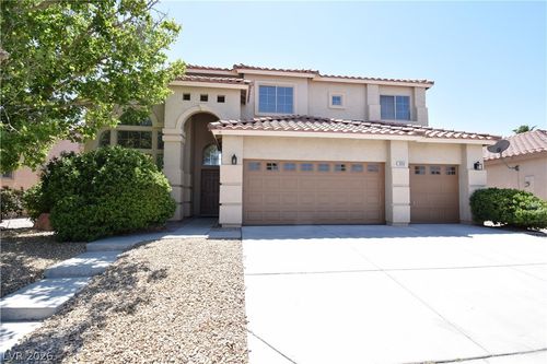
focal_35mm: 18
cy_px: 182
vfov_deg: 67.3
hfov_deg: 90.0
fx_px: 273
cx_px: 274
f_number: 13
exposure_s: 1/80
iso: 200
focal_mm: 12
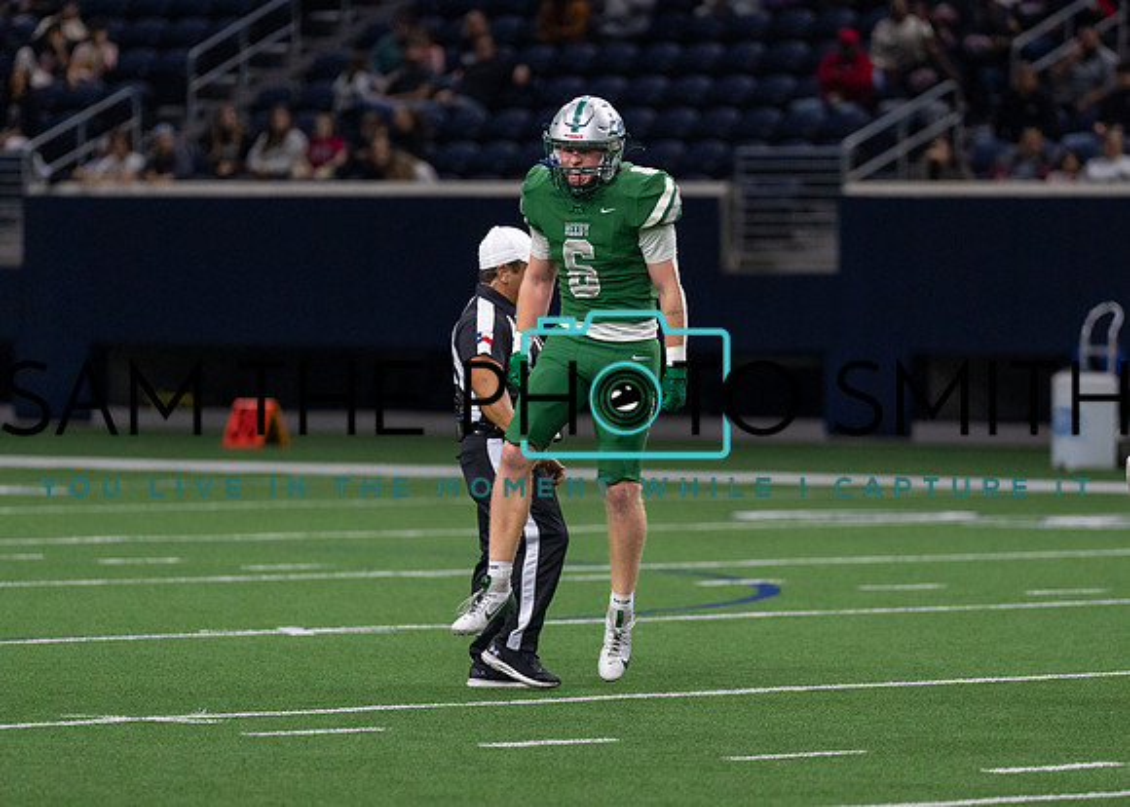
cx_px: 616
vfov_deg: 4.9
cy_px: 423
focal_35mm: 296
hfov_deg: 6.8
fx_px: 9513
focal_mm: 200
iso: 1250
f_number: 2.8
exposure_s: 1/1250
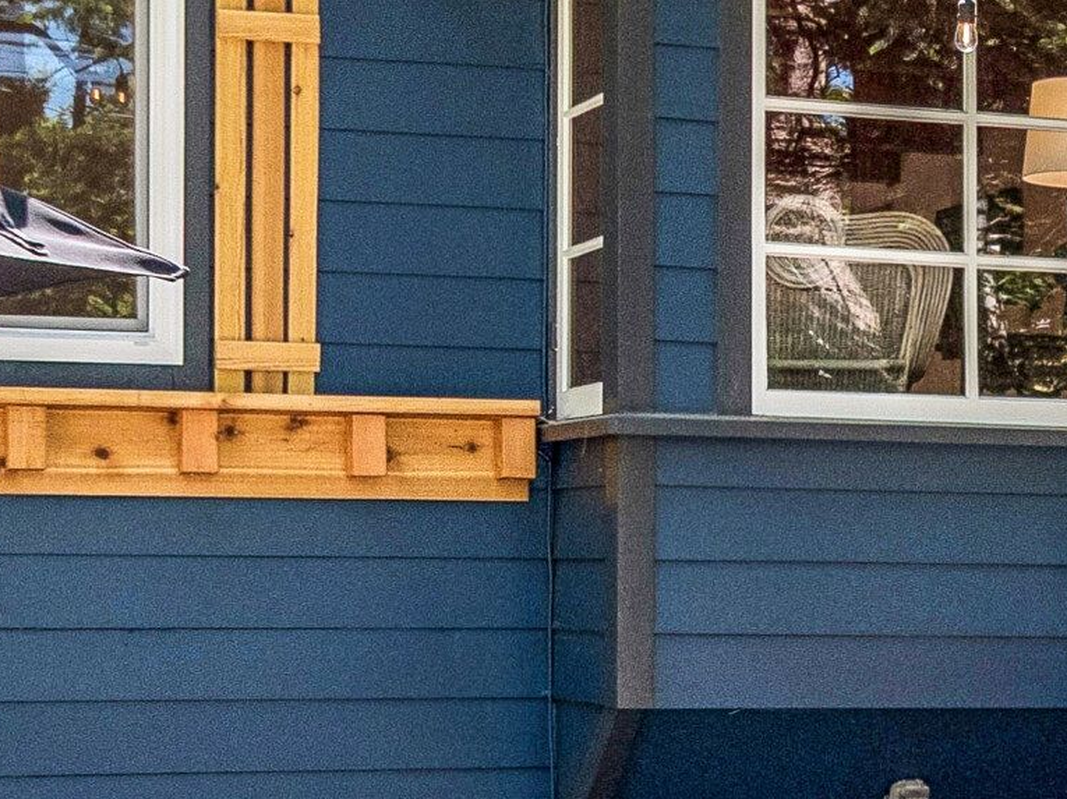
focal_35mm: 113
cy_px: 627
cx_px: 1134
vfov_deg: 13.0
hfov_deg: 16.9
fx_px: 3481
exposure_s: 1/15
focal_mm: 12.3
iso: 190
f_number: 2.8
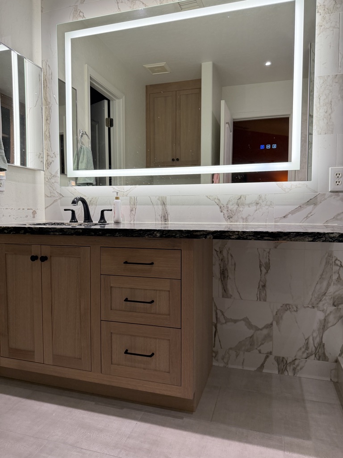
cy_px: 229
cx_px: 172
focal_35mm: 24
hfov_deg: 56.8
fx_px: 317
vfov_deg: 71.6
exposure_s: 1/170
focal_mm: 6.76
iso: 200
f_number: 1.78
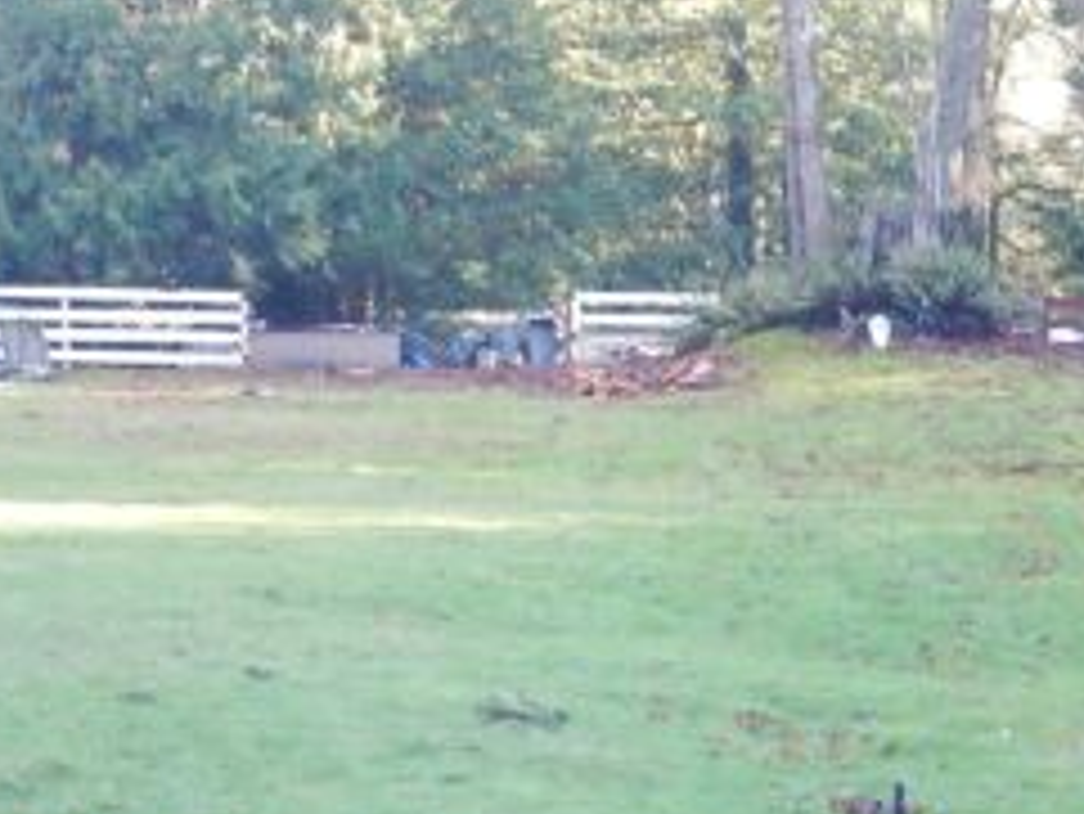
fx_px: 3478
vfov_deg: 13.4
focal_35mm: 111
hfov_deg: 17.6
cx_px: 769
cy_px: 396
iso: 220
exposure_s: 1/30
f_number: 4.5
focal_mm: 12
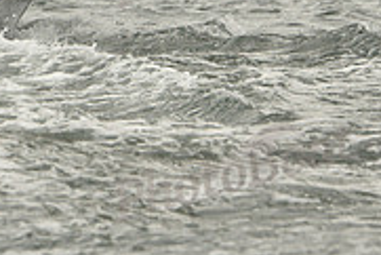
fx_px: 6281
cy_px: -128
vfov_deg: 2.3
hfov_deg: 3.5
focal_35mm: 593
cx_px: 6
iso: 320
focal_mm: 185
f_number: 9
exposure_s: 1/800
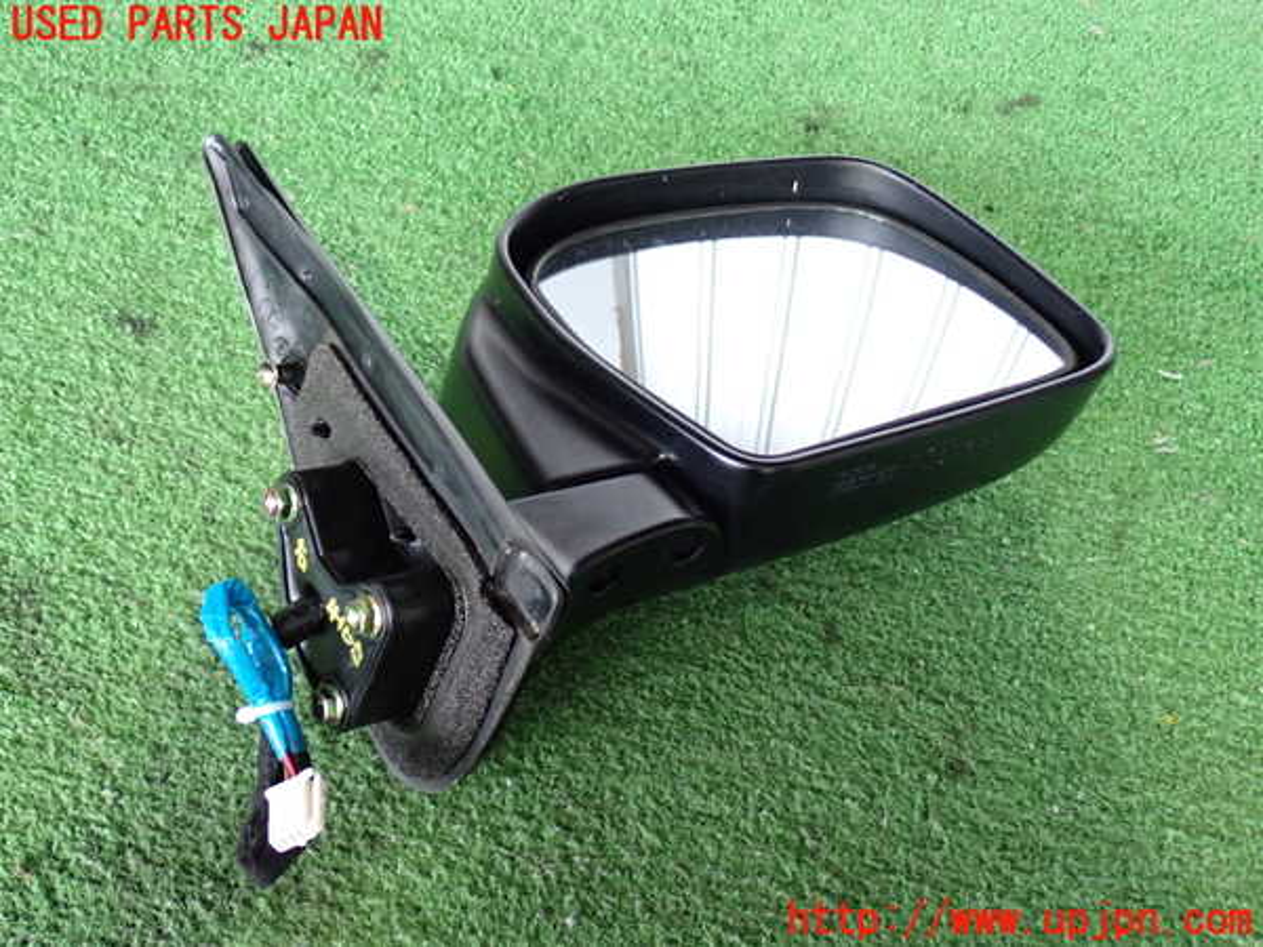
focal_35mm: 38
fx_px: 1386
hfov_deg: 49.0
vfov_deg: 37.7
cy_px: 474
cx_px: 632
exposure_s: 1/40
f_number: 2.7
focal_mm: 6.83
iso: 500
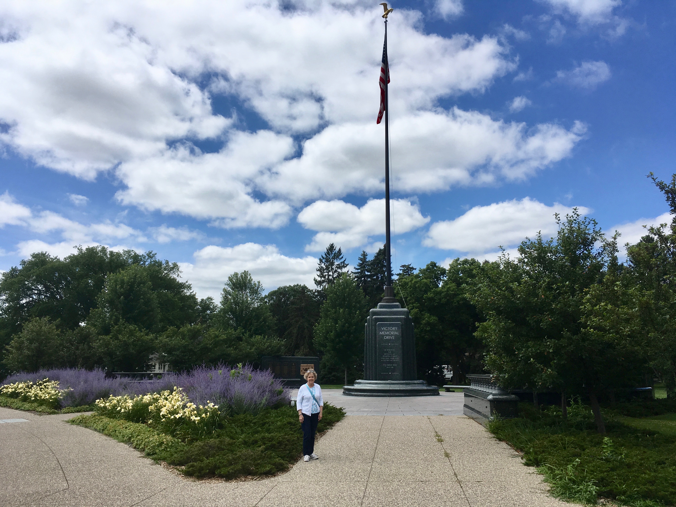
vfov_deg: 48.2
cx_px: 338
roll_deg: -0.9
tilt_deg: +11.8
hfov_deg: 61.7
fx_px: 566
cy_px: 254
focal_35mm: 29
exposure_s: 1/2849
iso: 25
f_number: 2.2
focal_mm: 4.15
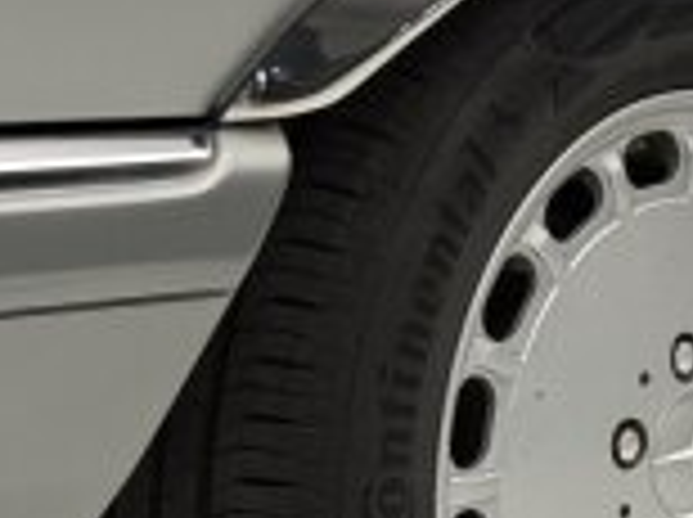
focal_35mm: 200
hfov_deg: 9.5
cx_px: 1215
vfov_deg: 7.3
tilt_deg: +0.1
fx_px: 3998
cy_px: -171
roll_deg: -1.7
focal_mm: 6.76
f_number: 1.78
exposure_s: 1/98
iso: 100
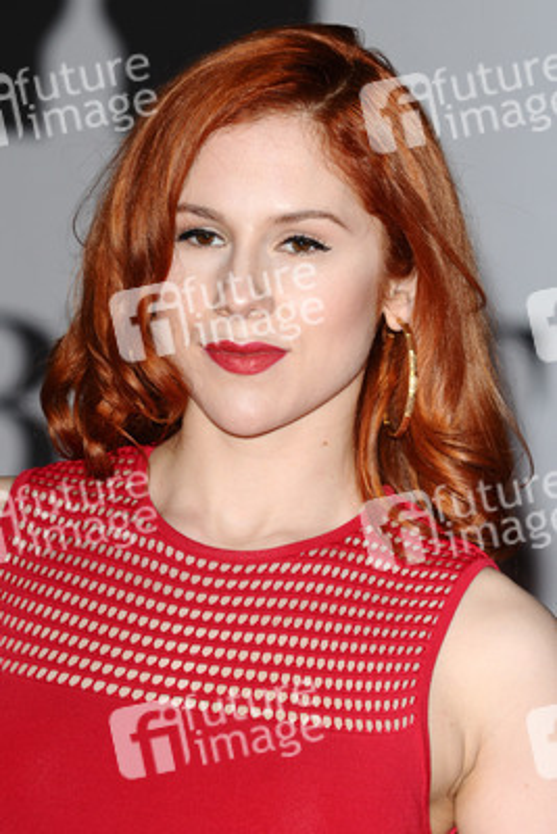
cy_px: 417
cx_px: 278
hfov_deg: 6.3
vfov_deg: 9.5
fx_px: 5043
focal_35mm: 218
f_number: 4.5
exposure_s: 1/250
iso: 320
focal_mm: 145
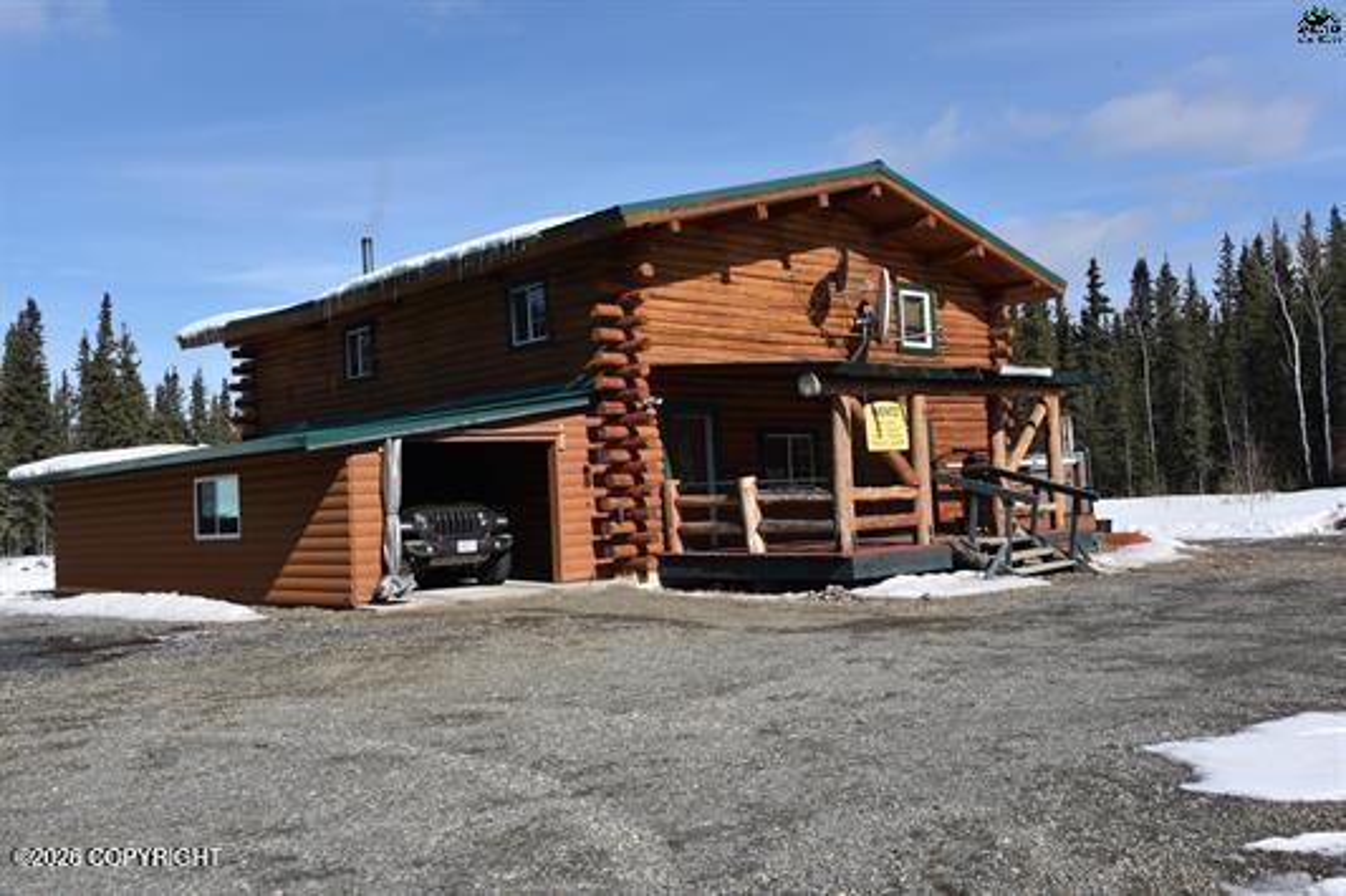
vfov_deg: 38.9
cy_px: 448
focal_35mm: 34
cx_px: 673
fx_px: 1271
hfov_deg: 55.8
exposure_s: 1/400
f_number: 10
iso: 200
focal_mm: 34
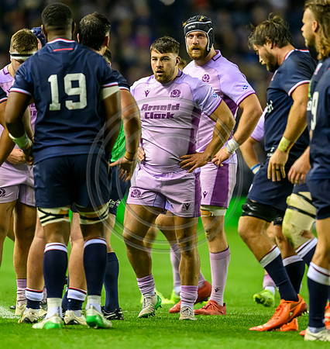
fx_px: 6425
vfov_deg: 3.1
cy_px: 193
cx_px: 169
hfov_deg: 2.9
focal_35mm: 579
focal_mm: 400
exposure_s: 1/2000
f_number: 2.8
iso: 10000
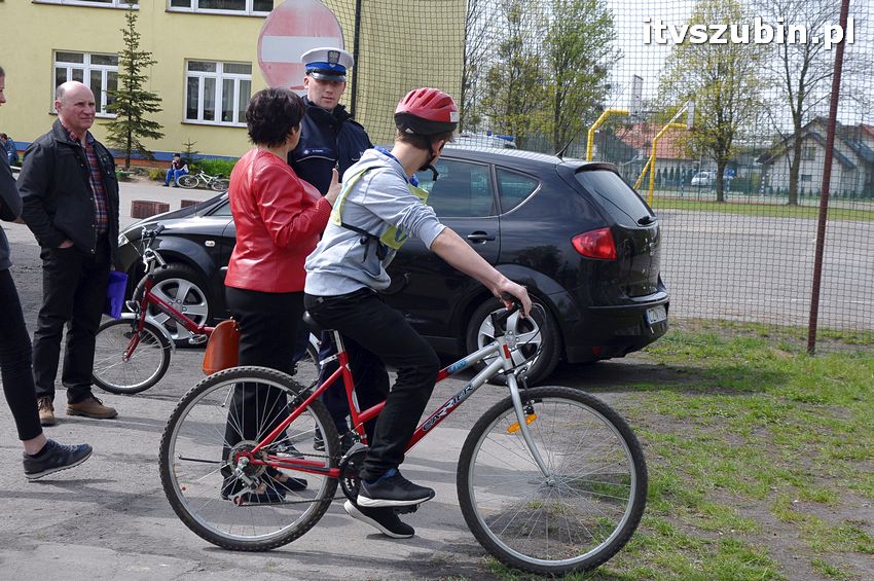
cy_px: 290
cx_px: 437
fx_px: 1455
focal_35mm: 60
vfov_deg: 22.6
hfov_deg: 33.4
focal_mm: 40
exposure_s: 1/500
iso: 500
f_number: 11
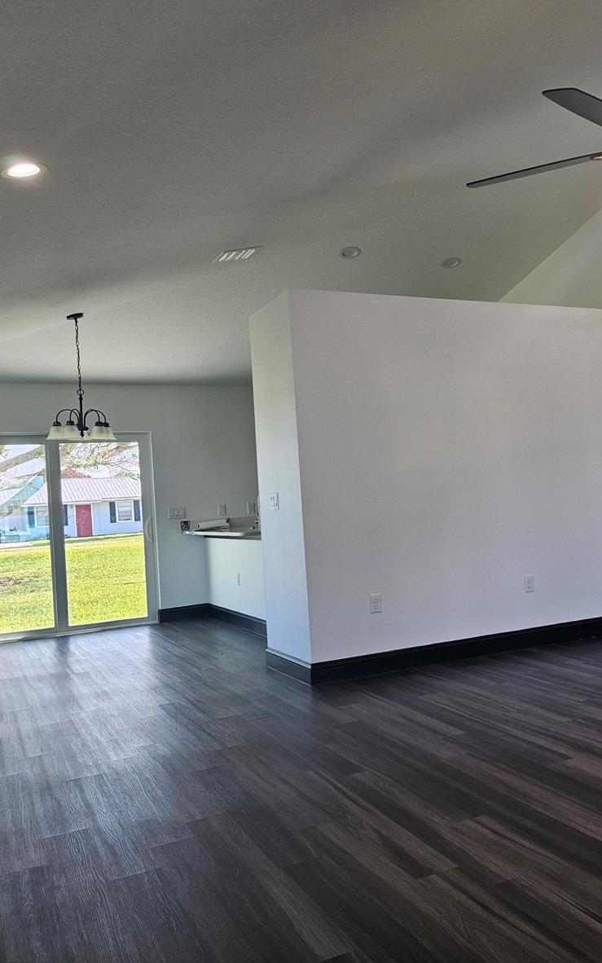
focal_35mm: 33
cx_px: 463
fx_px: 866
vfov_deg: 58.1
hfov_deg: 37.3
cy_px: 477
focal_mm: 5.4
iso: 64
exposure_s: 1/120
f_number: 1.8
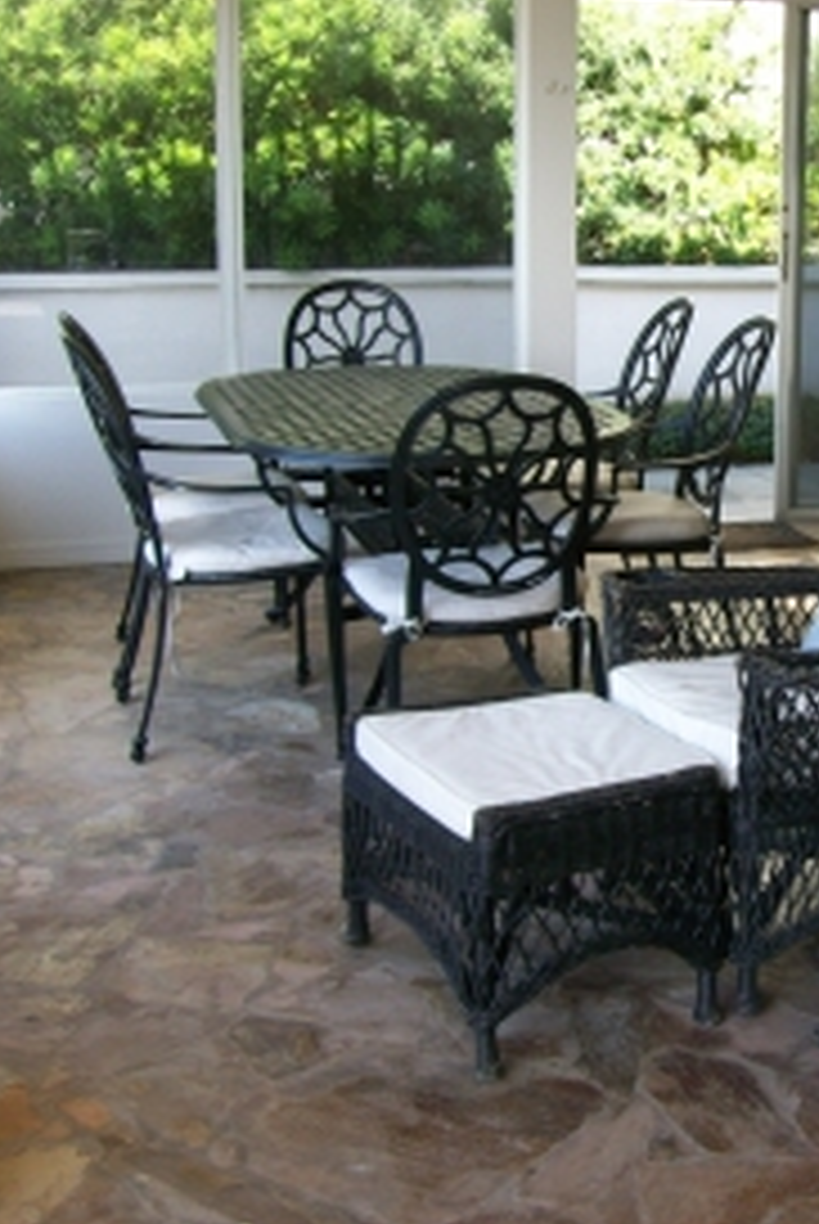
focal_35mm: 55
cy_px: 554
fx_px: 1872
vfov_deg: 36.2
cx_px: 801
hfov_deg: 23.7
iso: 80
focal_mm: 6
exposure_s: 1/107
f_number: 2.7
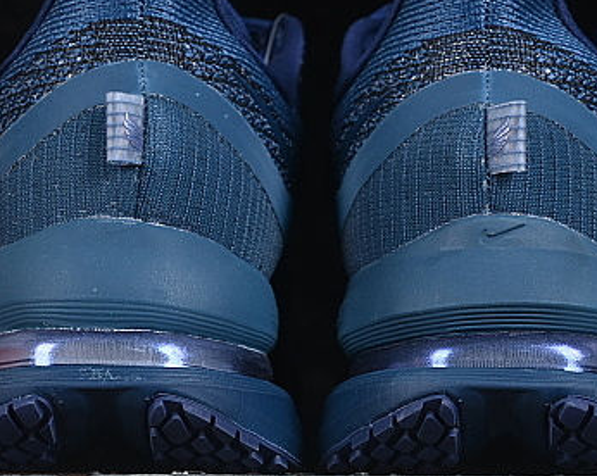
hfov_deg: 8.8
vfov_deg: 7.0
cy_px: 91
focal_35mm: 220
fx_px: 3883
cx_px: 323
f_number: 6.3
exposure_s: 1/60
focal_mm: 50
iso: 160
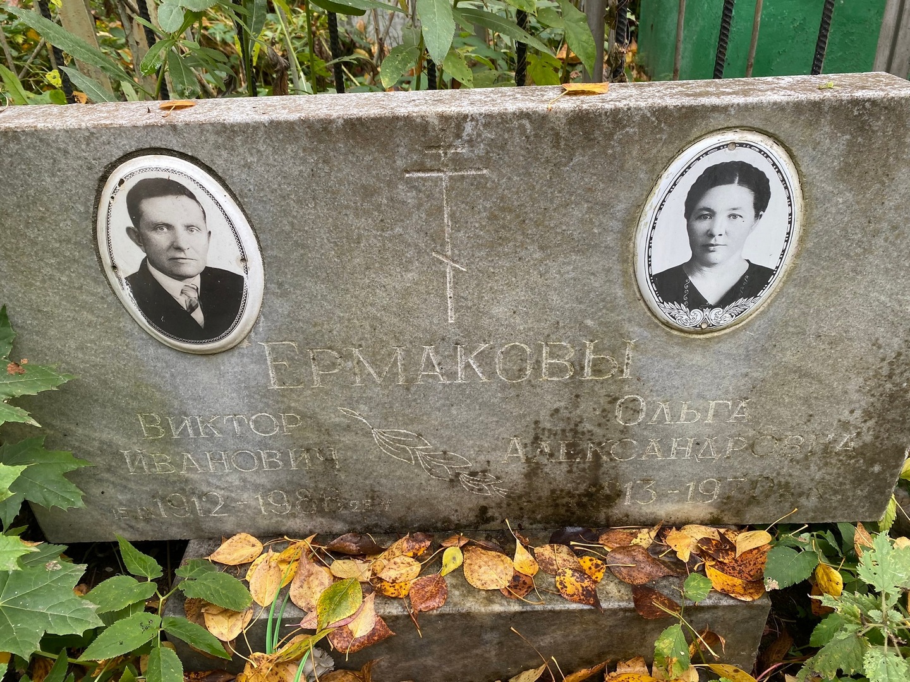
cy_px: 341
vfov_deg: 53.1
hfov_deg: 67.3
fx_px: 683
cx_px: 455
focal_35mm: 26
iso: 32
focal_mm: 4.25
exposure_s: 1/161
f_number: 1.8
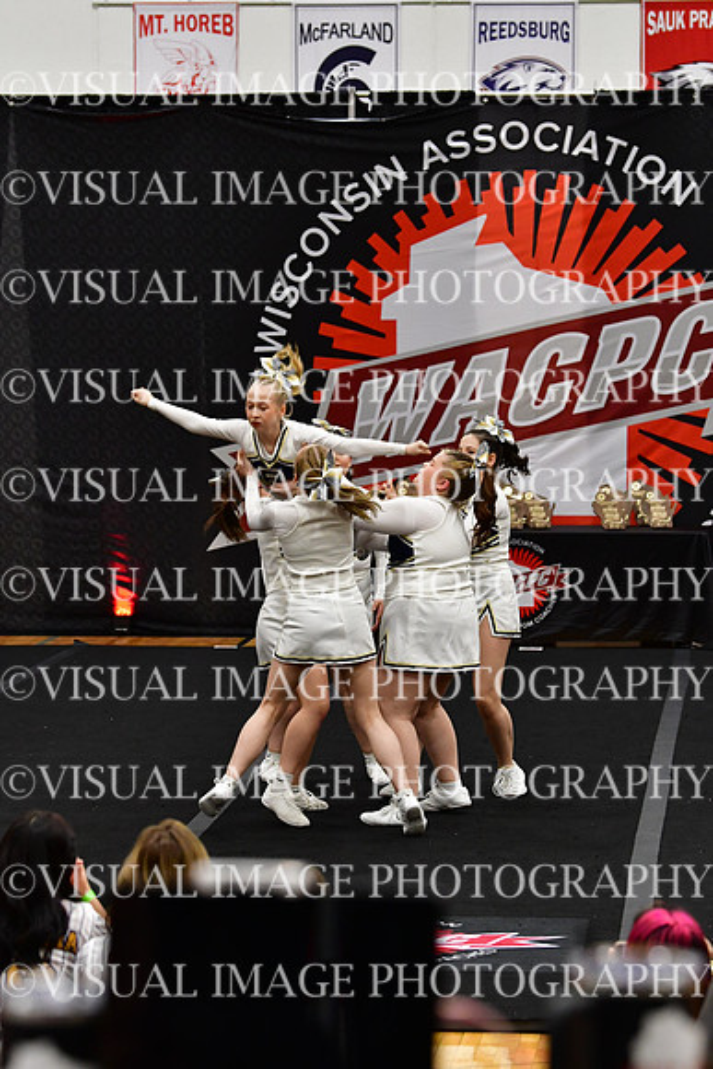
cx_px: 356
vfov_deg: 14.9
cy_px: 534
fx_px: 4097
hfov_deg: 9.9
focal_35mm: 138
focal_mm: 92
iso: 4000
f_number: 4
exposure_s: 1/500
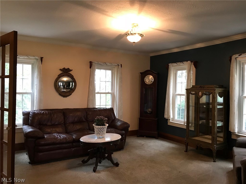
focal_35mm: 28
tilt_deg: -1.5
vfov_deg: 49.7
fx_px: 199
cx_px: 123
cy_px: 92
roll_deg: -1.5
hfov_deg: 63.4
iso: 64
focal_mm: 3.99
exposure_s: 1/15
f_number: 1.8
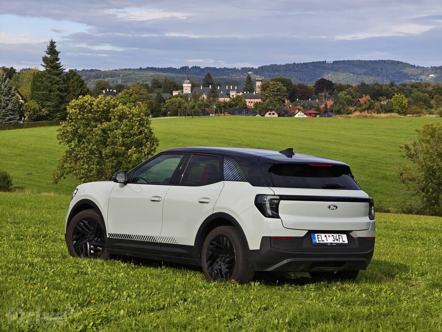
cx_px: 221
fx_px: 1533
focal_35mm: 120
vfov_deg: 12.4
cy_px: 166
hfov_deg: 16.4
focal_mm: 19.4
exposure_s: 1/640
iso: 50
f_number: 2.5
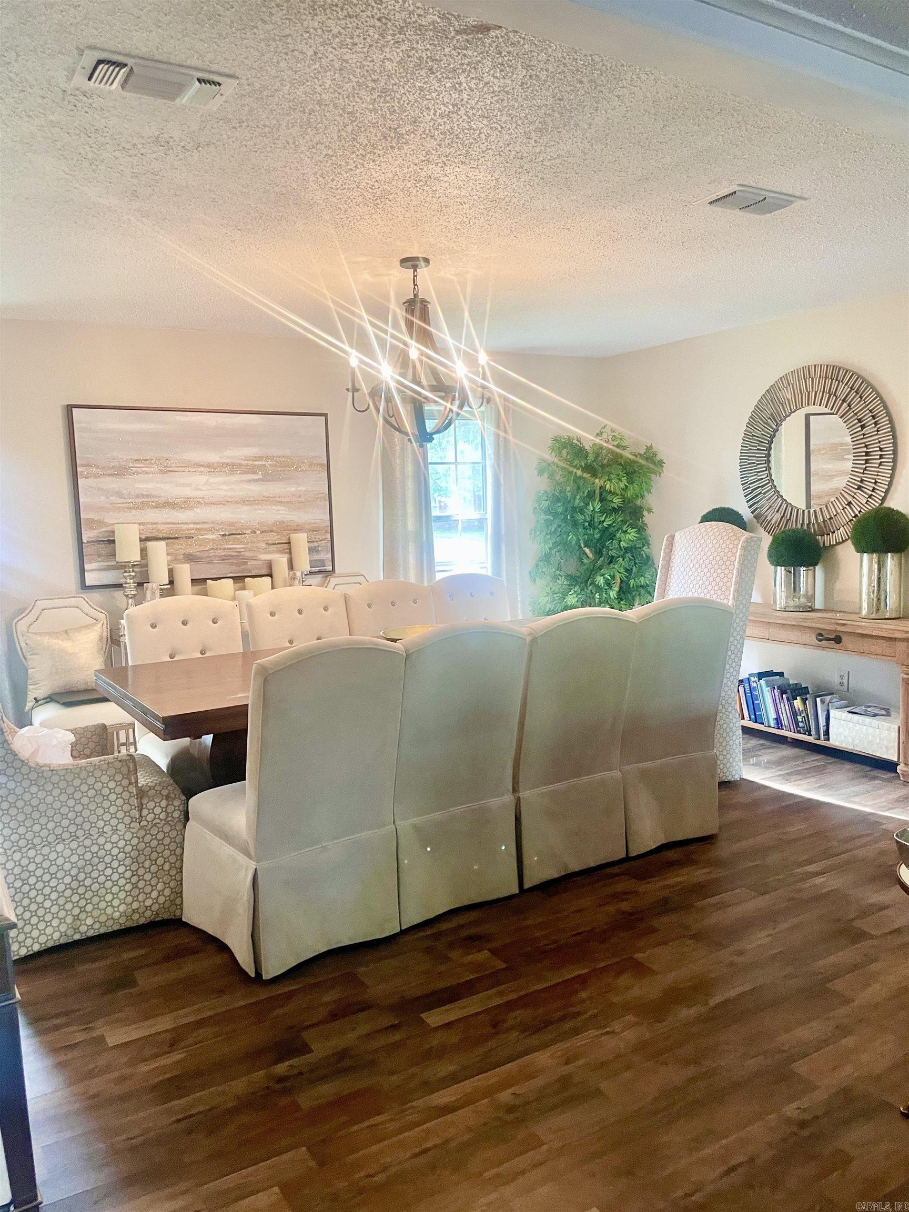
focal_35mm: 26
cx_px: 454
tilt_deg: -7.8
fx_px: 910
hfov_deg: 53.1
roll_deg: +1.9
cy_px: 606
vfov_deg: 67.3
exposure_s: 1/60
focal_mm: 4.2
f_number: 1.6
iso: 200
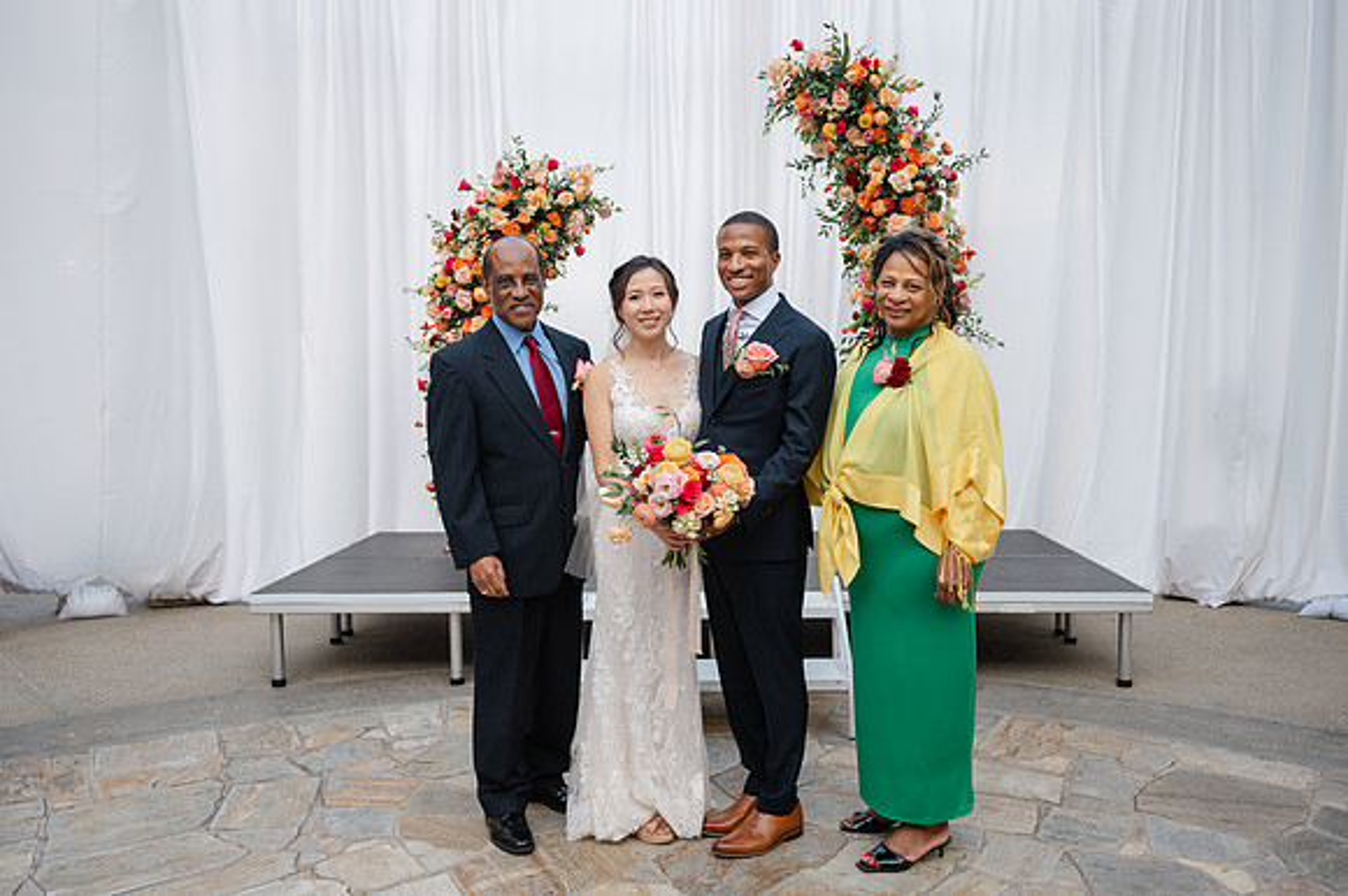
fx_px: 1153
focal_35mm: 31
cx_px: 672
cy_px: 426
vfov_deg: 42.5
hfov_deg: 60.6
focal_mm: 28
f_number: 4
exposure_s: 1/125
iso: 100
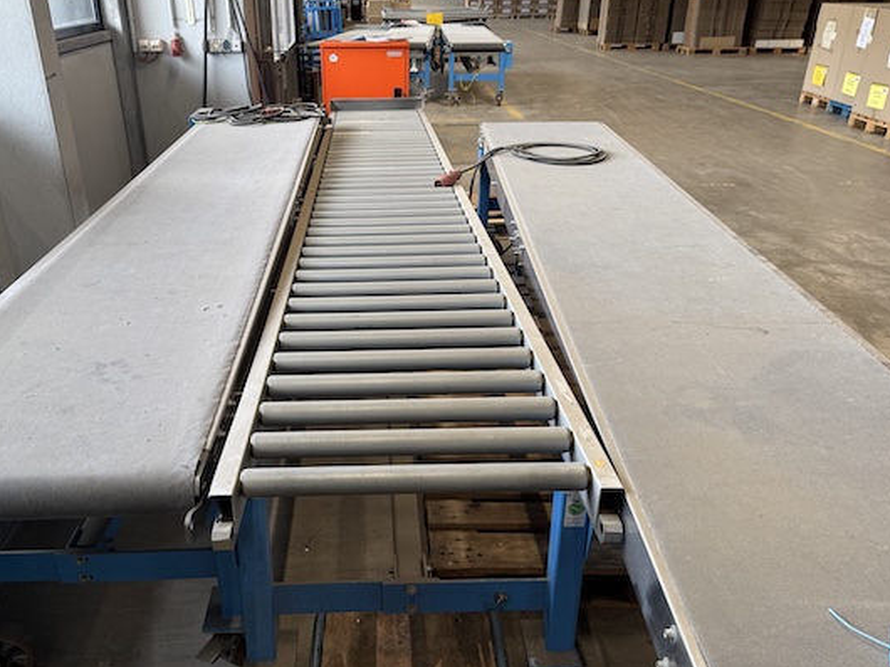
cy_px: 380
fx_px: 745
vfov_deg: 48.1
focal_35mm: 29
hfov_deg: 61.5
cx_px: 400
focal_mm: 6.76
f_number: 1.78
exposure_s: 1/100
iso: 80
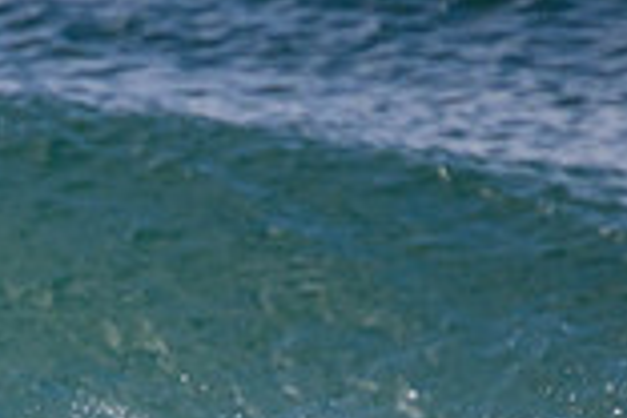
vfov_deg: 0.5
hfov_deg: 0.7
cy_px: 669
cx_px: -261
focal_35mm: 2967
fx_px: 51671
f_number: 11
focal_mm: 800
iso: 1000
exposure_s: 1/2000
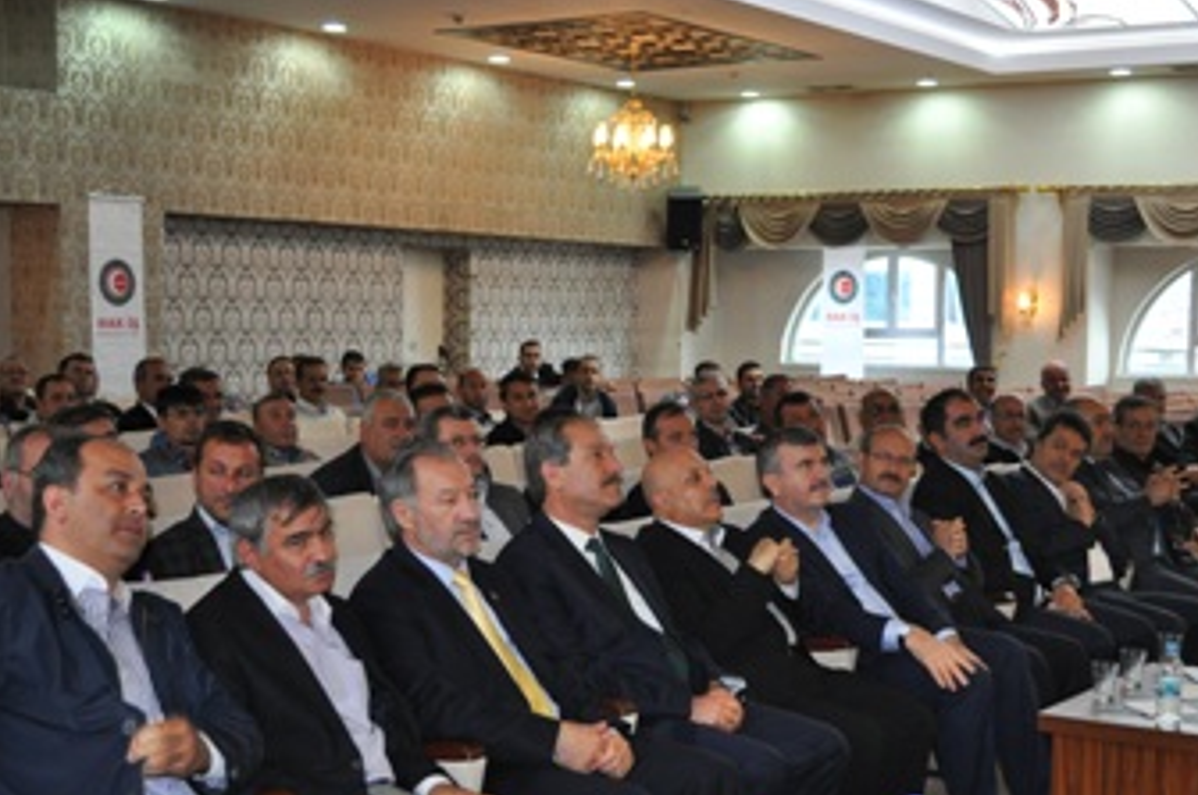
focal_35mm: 56
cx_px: 710
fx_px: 1861
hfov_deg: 35.6
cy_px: 503
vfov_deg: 24.0
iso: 800
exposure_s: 1/60
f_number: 4.5
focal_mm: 28
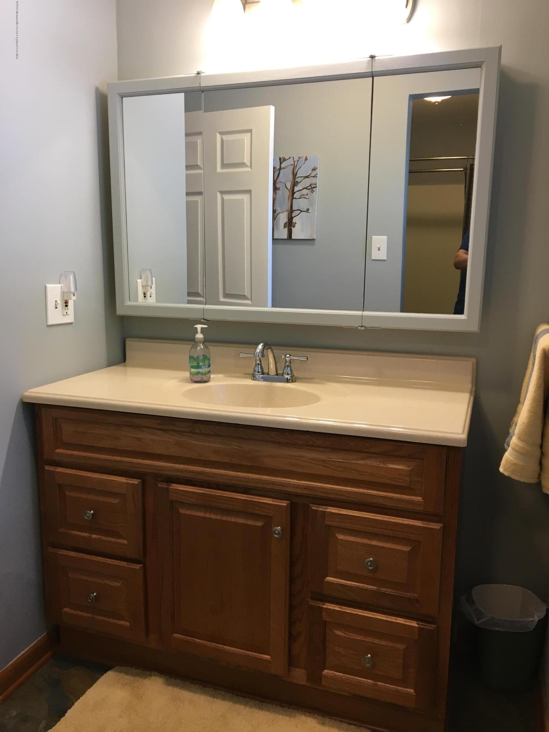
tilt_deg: -9.4
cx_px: 274
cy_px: 366
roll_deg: -1.0
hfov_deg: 48.2
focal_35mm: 29
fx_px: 613
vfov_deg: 61.7
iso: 64
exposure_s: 1/30
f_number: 2.2
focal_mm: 4.15
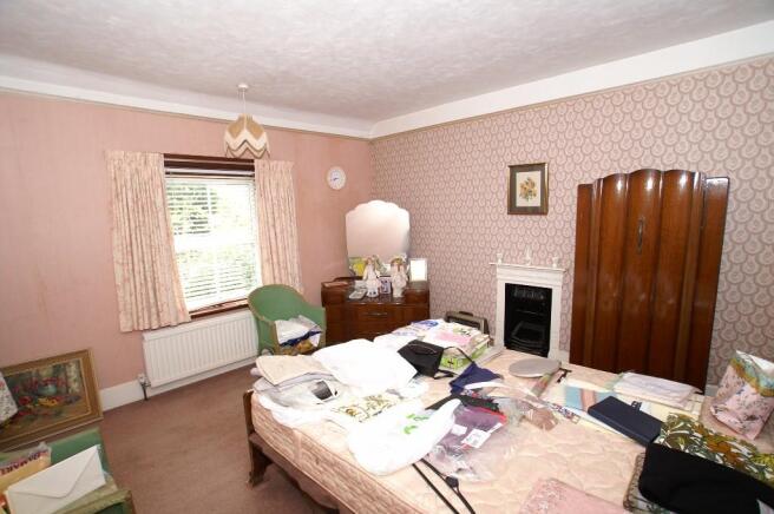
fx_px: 354
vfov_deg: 71.9
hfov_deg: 95.0
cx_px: 387
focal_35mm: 16
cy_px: 257
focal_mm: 11
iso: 200
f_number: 4.5
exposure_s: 1/125
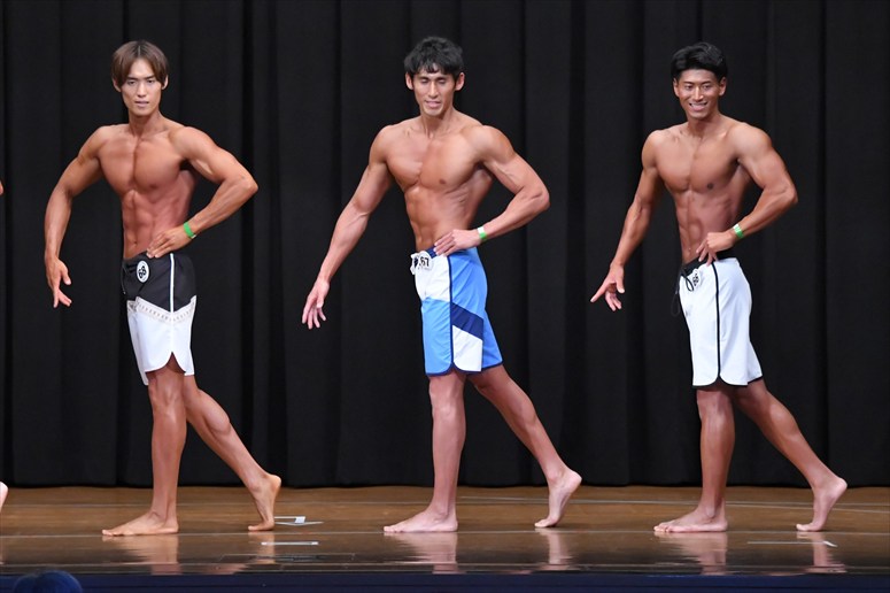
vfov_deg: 6.8
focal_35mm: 202
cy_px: 296
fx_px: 4992
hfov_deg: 10.2
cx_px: 445
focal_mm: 135
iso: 8000
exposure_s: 1/400
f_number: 5.6
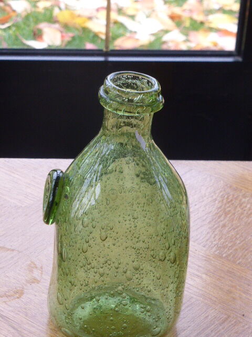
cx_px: 126
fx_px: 1009
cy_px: 168
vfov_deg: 18.9
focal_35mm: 104
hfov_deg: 14.2
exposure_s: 1/30
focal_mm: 17.1
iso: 400
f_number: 5.3
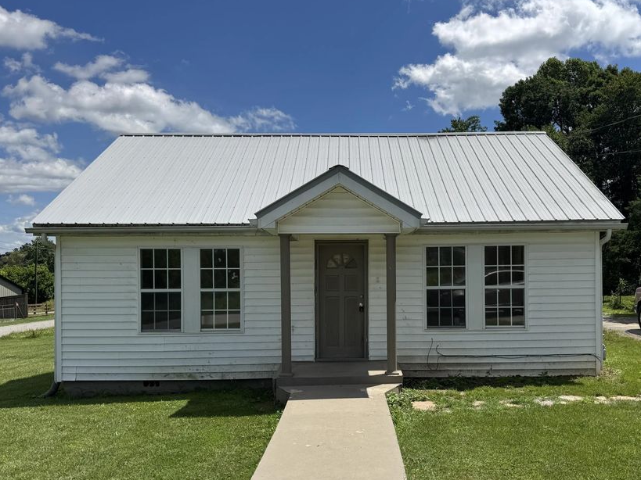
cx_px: 349
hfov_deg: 59.9
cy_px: 277
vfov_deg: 46.6
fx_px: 555
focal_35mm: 30
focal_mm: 6.76
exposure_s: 1/7937
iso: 80
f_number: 1.78
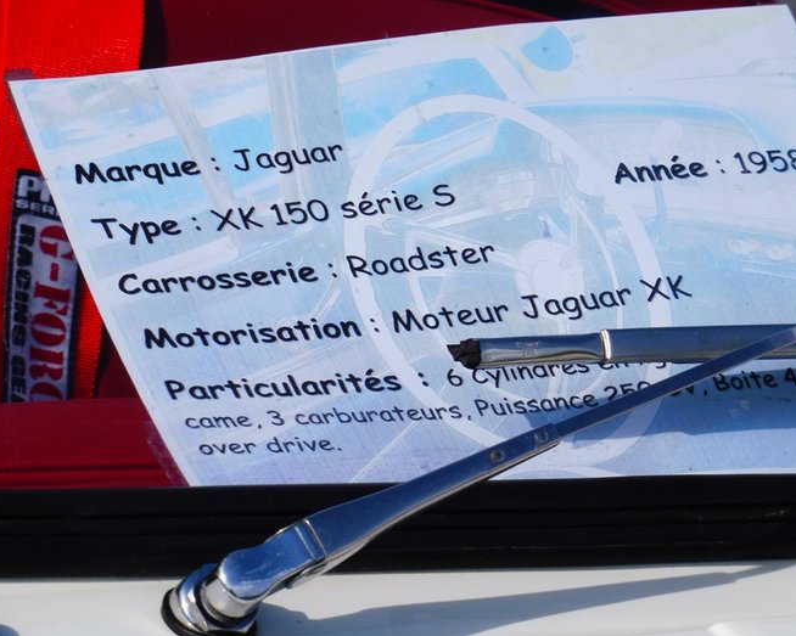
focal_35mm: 184
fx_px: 4334
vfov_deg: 8.4
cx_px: 399
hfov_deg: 10.5
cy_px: 318
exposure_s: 1/500
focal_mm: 31.3
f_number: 7.1
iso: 100
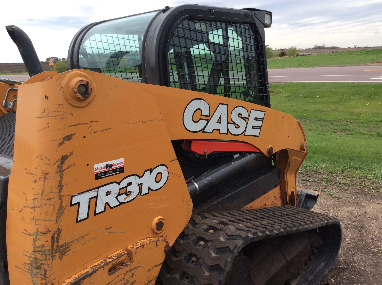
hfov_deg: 56.9
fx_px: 353
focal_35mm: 32
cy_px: 142
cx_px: 191
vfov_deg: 44.1
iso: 32
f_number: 2.4
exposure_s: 1/1059
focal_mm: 3.3
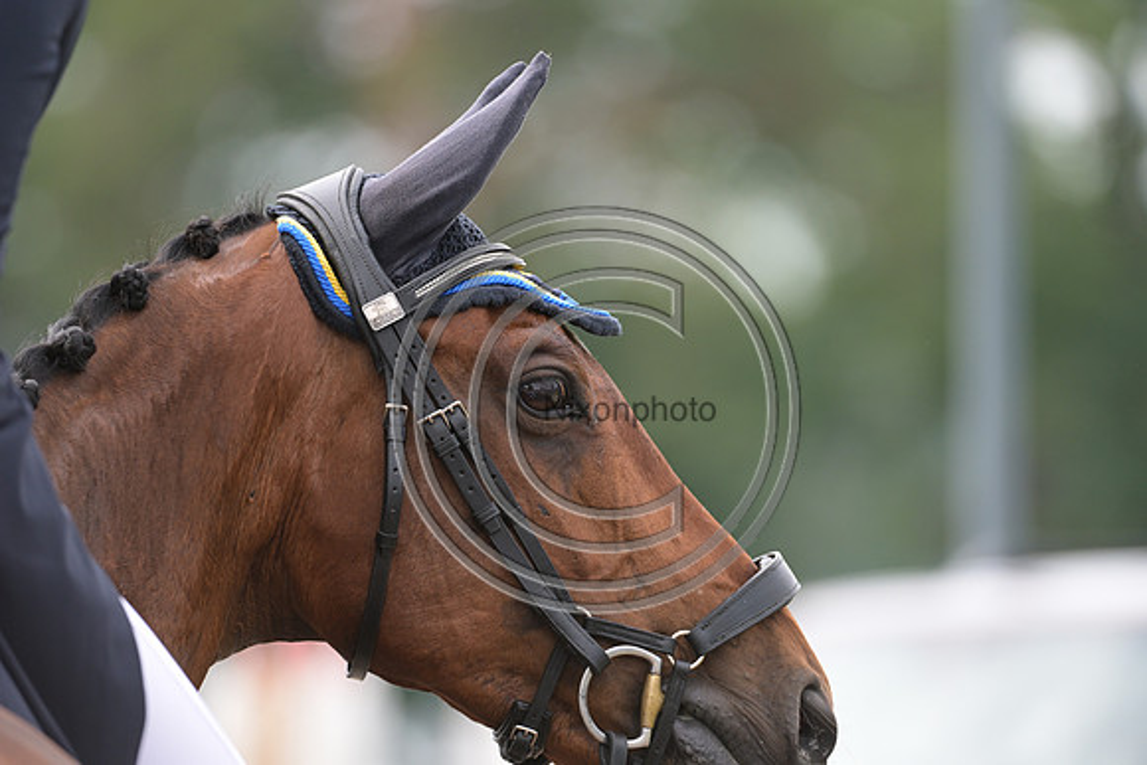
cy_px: 382
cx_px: 574
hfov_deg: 5.2
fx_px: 12747
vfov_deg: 3.4
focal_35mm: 400
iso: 1250
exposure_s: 1/1250
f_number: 5
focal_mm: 400
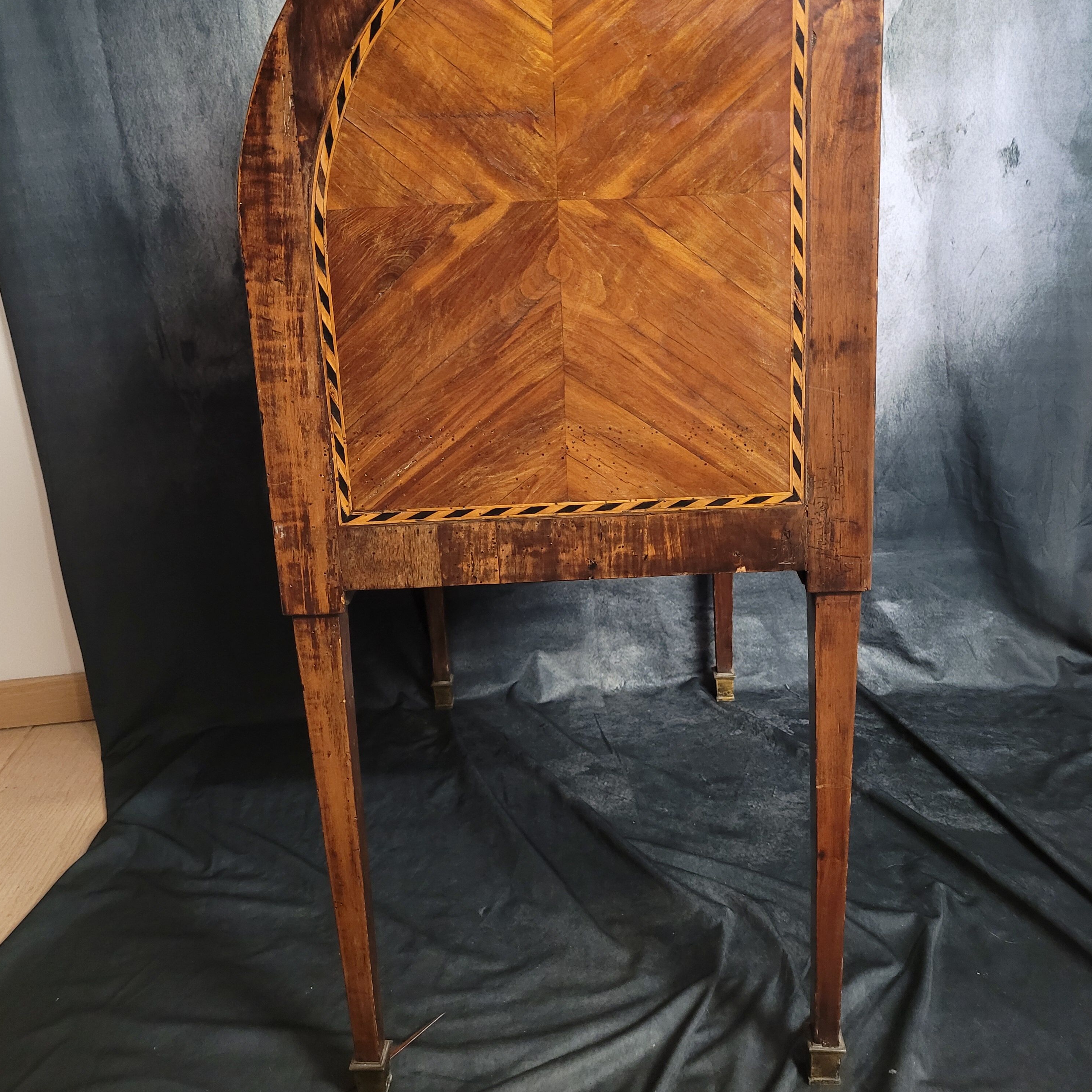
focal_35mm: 31
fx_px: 1106
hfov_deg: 52.5
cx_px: 542
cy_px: 411
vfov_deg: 52.0
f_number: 1.8
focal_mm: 5.4
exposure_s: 1/25
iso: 640
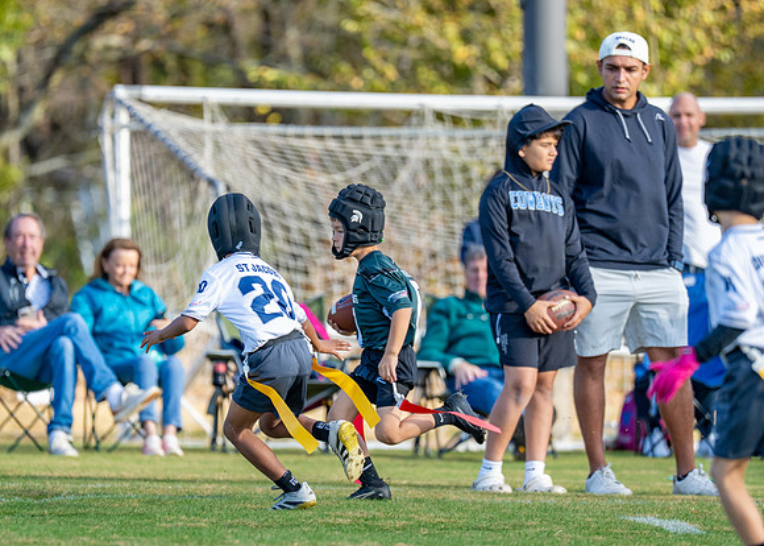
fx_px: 7961
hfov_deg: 5.5
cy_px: 311
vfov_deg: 3.9
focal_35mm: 367
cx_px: 333
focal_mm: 200
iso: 320
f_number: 2.8
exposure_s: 1/1600
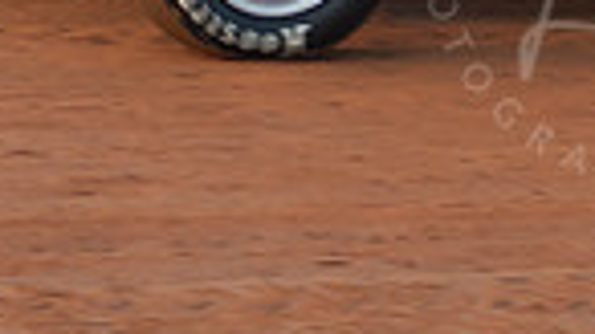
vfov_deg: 2.0
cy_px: -436
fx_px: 9368
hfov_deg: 3.6
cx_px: 664
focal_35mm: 594
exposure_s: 1/400
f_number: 3.5
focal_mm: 95
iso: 250
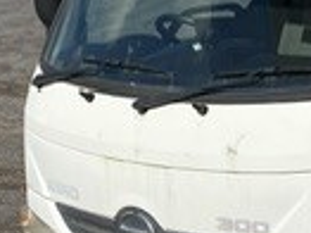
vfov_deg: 11.5
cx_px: 389
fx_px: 1140
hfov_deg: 14.9
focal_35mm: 127
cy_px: -5
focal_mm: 4.25
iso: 32
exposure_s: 1/4808
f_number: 1.8
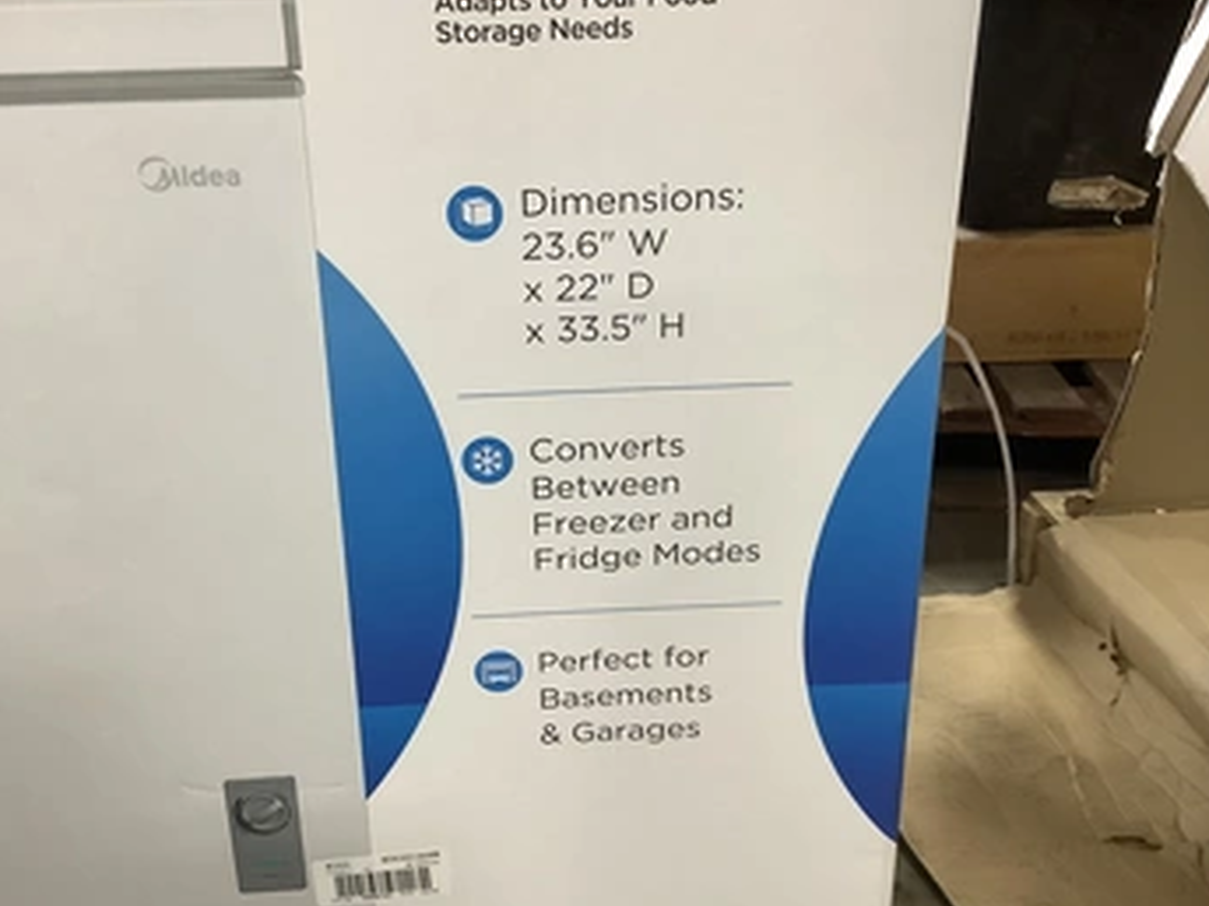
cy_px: 439
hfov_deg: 51.3
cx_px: 559
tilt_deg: -21.9
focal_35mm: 36
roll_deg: +1.4
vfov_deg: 39.7
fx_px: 1257
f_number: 2.4
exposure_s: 1/40
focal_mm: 3.3
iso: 400
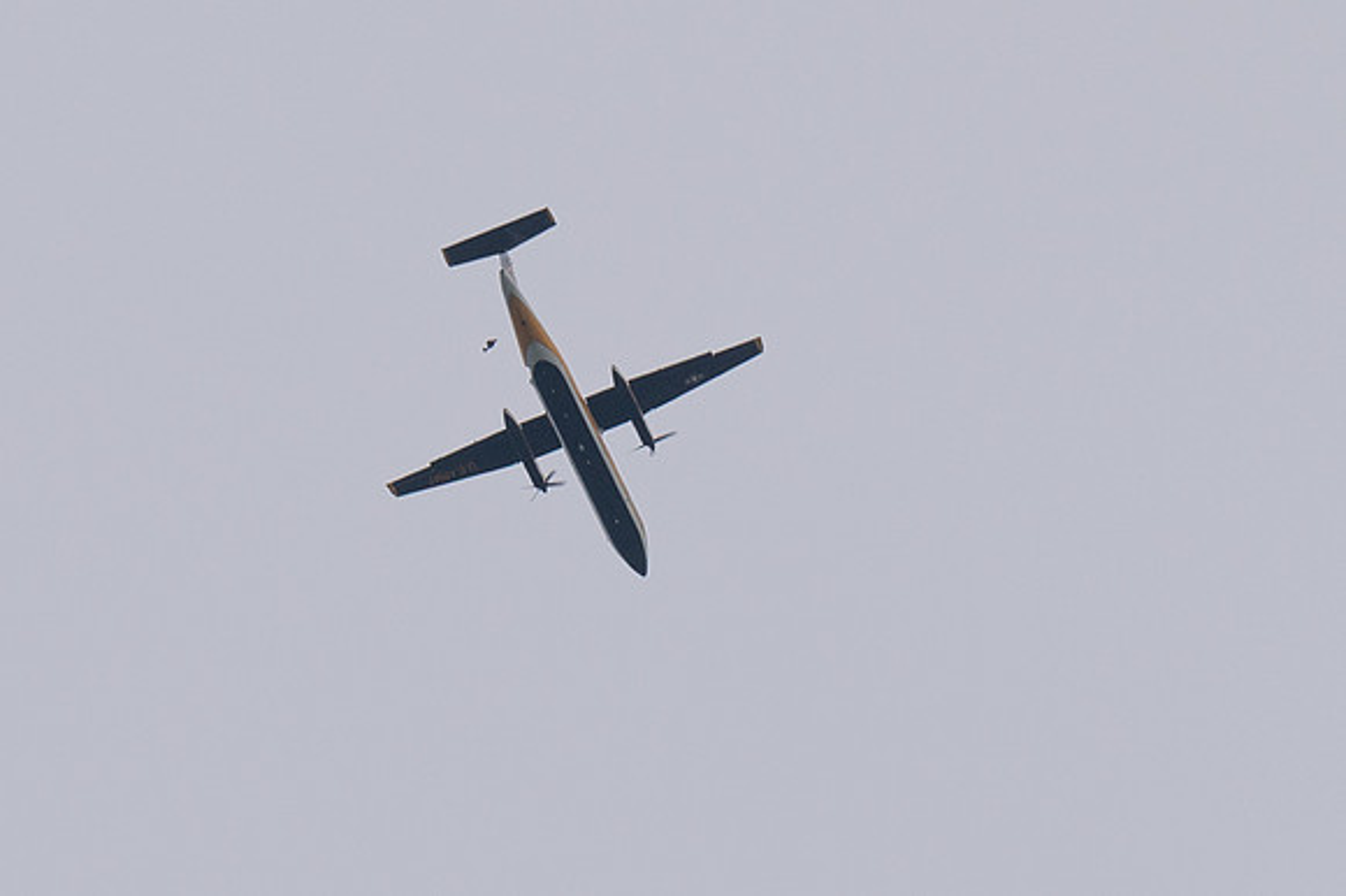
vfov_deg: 2.3
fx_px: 22224
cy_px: 301
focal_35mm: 595
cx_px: 538
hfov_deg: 3.5
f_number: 13
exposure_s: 1/400
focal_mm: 200
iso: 250
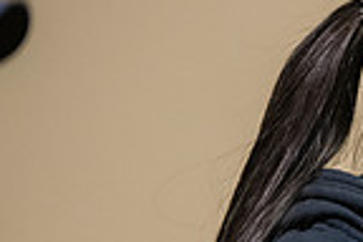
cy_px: 243
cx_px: 666
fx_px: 5485
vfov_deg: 2.5
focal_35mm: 544
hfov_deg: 3.8
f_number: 2.8
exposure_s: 1/200
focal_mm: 135
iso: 2500
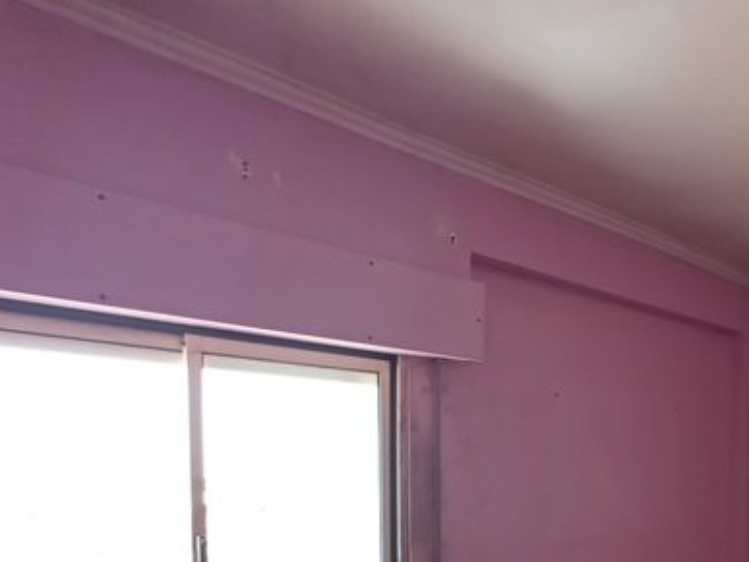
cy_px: 500
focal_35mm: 31
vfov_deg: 42.0
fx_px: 671
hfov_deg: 52.2
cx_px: 658
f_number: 2.2
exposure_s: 1/50
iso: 129
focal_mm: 1.65
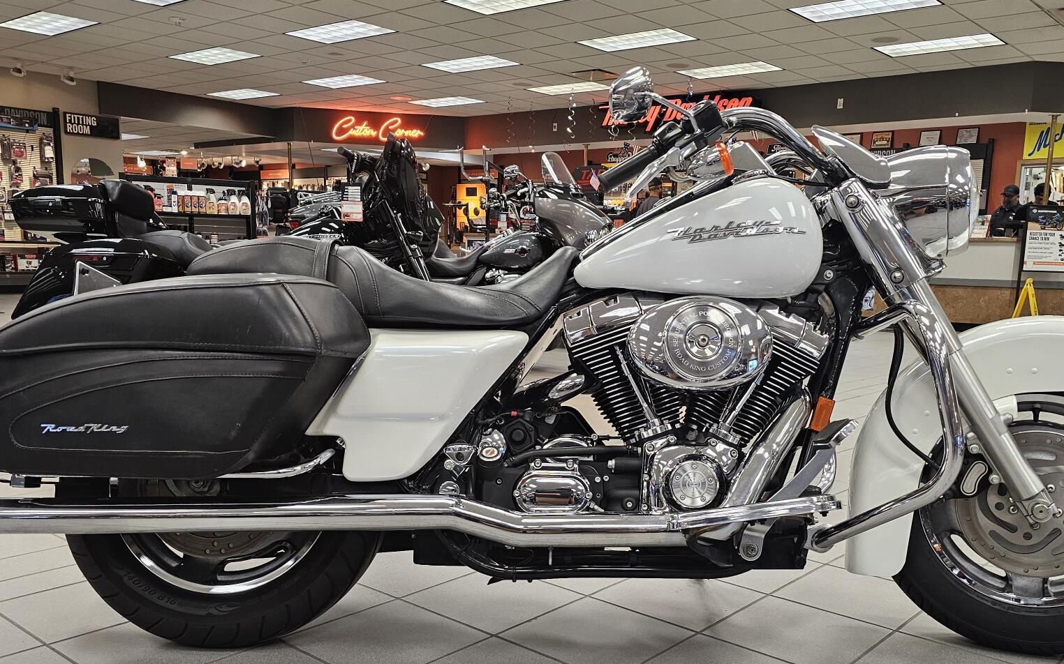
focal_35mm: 32
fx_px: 928
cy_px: 404
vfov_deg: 39.2
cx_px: 603
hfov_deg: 59.4
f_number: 1.7
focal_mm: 6.3
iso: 200
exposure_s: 1/120
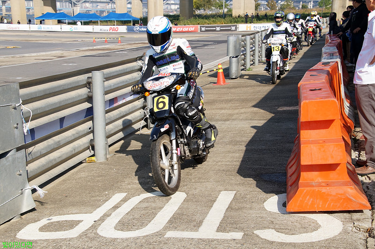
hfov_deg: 37.9
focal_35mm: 52
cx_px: 188
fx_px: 546
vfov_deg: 25.7
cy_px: 124
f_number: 8
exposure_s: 1/1000
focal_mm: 35
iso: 400
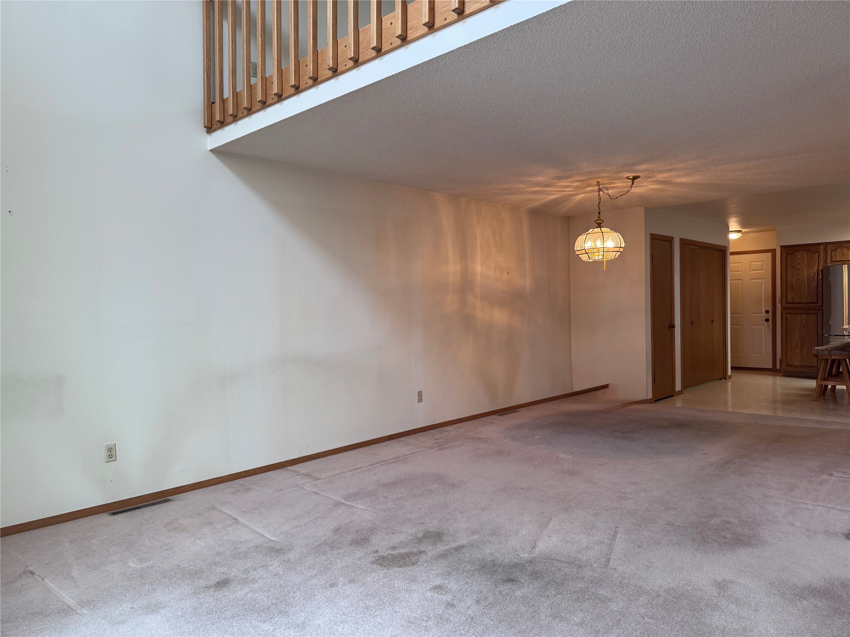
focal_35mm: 24
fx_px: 589
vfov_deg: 56.8
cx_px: 425
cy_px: 318
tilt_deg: -1.9
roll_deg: +1.6
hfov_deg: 71.6
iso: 160
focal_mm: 6.76
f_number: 1.78
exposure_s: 1/120
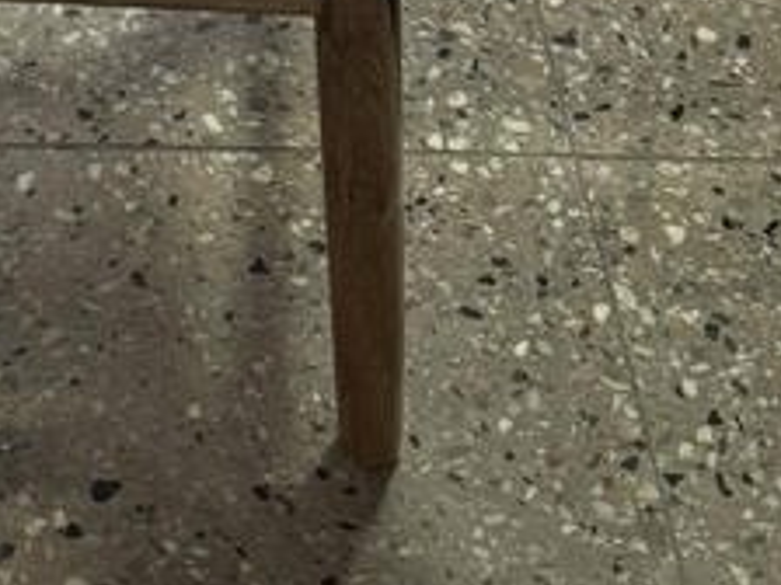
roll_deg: +0.5
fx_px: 2414
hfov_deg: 18.0
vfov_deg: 12.2
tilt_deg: -27.7
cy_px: -595
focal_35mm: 107
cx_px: 10
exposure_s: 1/60
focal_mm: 6.76
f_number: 1.78
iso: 320
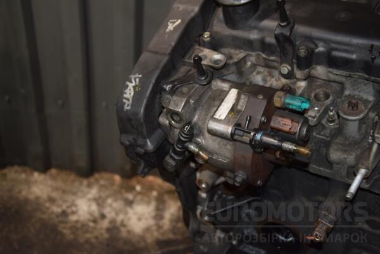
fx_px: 602
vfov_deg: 23.8
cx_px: 190
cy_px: 127
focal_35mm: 57
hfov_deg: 35.1
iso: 800
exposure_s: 1/60
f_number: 5
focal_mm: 38
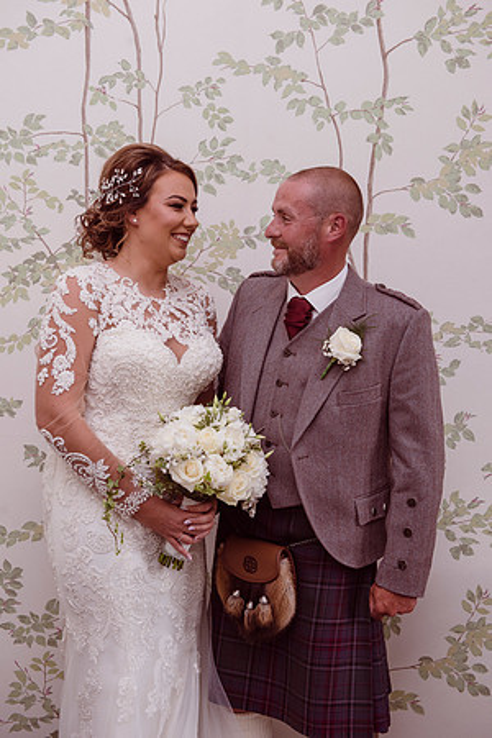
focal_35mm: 50
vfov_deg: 39.6
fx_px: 1025
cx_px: 246
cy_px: 369
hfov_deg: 27.0
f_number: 5.6
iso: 320
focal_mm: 50
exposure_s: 1/60
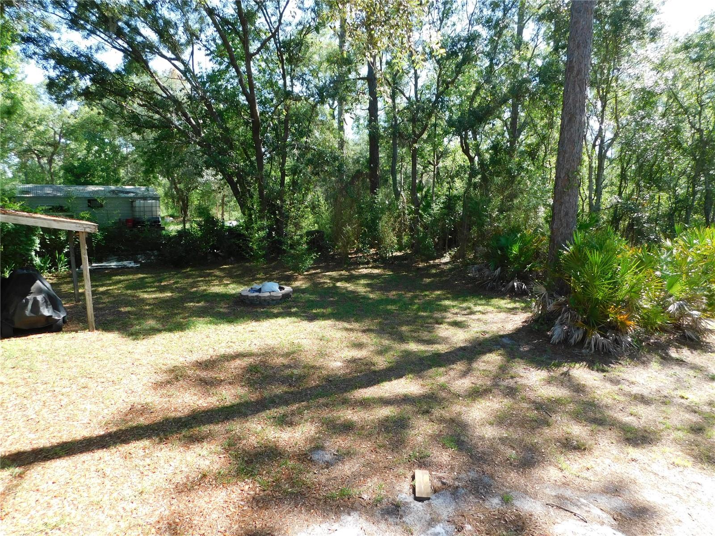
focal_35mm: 23
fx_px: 475
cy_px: 268
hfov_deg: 73.9
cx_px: 358
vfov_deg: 58.9
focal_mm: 4
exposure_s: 1/250
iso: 125
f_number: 3
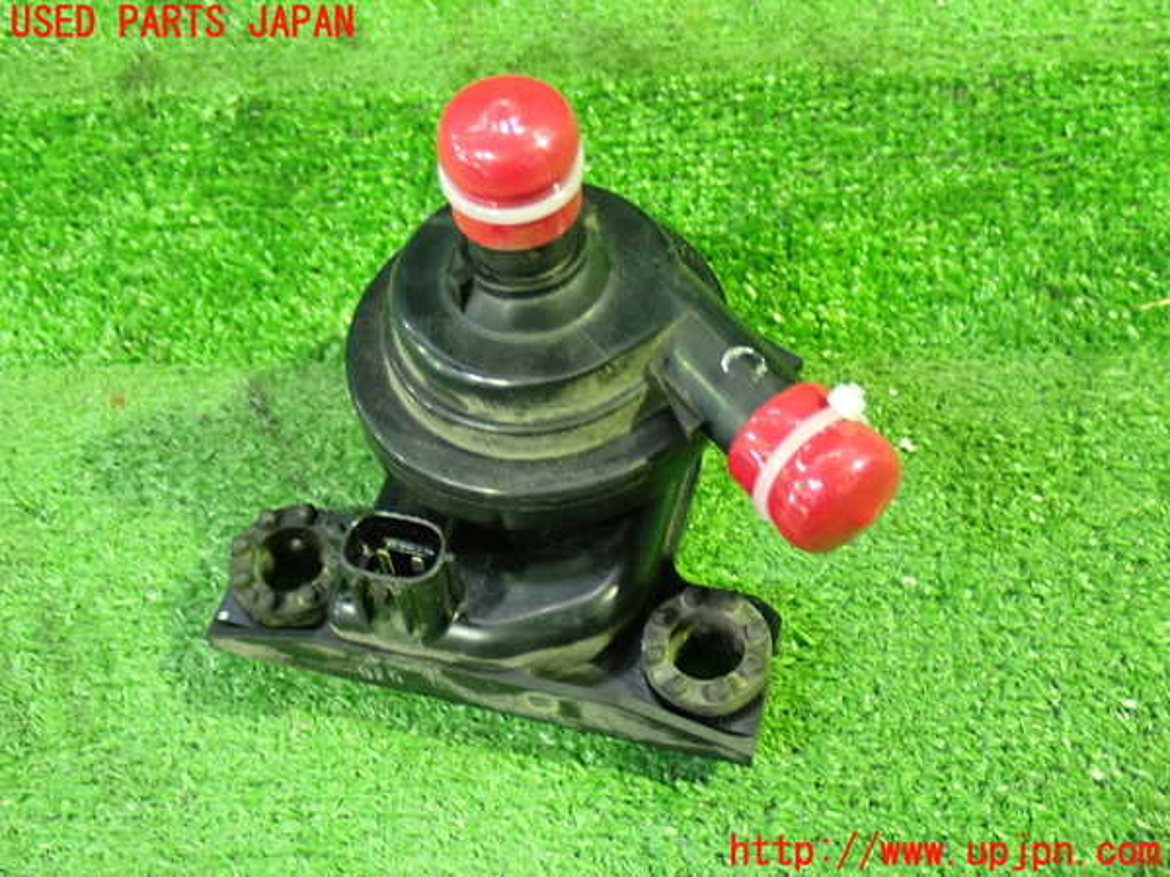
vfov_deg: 30.9
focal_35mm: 47
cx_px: 585
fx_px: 1589
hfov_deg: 40.4
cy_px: 438
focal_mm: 8.4
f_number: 3.1
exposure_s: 1/13
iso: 800
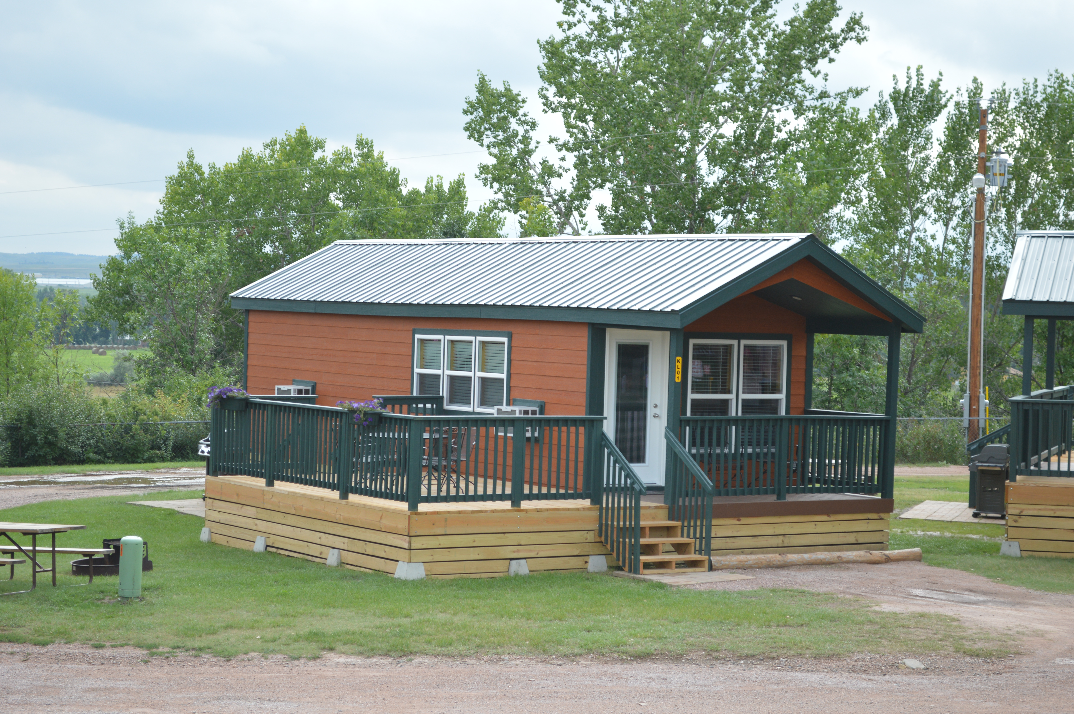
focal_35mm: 78
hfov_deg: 26.0
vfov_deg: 17.5
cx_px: 537
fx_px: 2325
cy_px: 357
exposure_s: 1/125
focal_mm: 52
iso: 220
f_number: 5.6
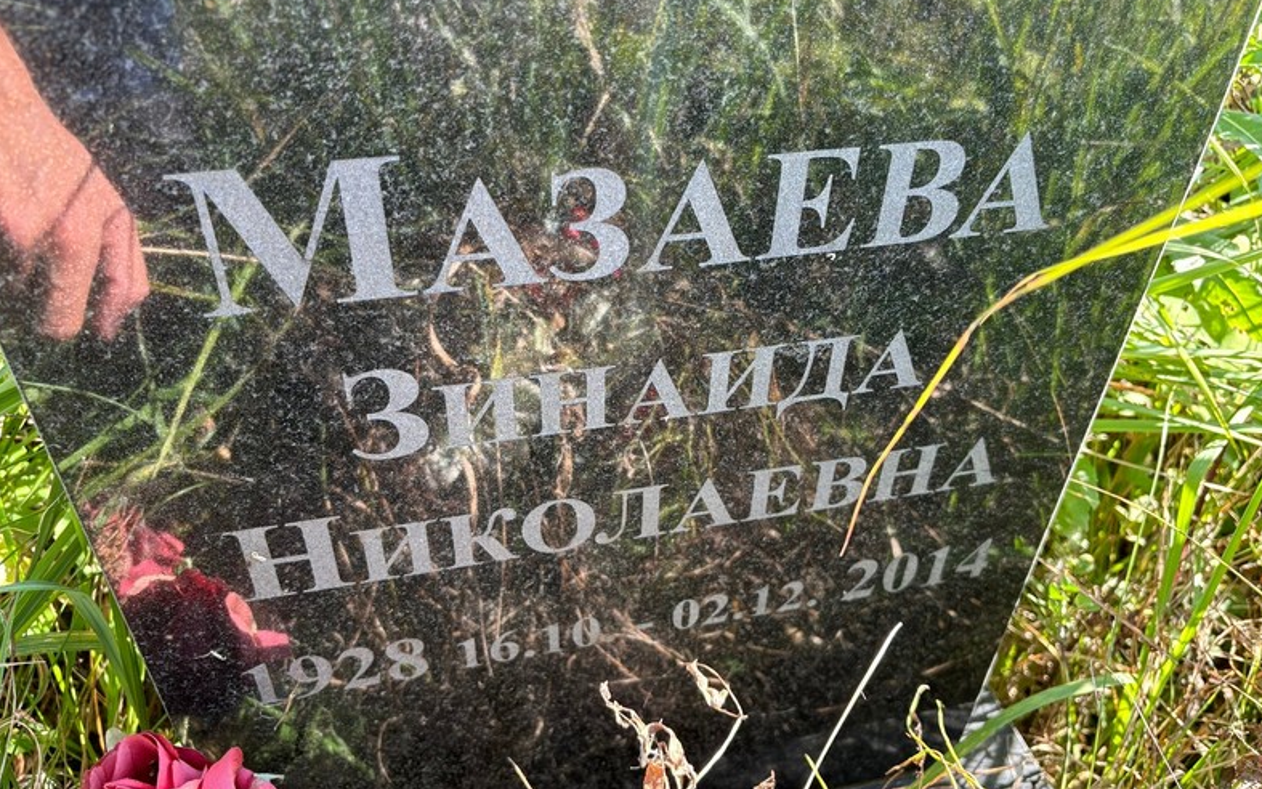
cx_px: 630
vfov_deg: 44.5
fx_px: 963
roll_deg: -3.9
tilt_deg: -38.4
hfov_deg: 66.5
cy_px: 378
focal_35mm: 28
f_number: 1.6
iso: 40
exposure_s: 1/121
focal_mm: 5.96
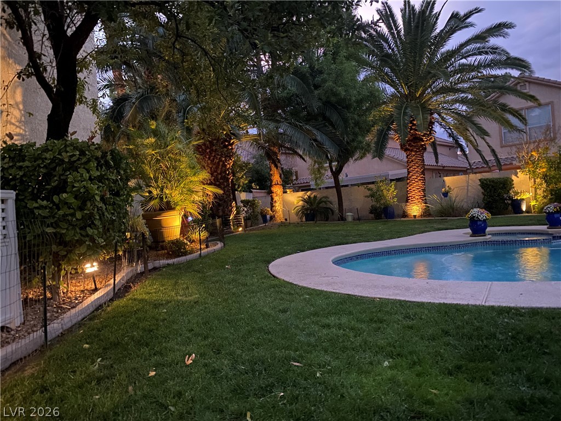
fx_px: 421
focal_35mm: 26
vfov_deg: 53.1
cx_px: 280
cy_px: 210
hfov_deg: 67.3
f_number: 1.8
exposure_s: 1/8
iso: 1000
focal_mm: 4.25
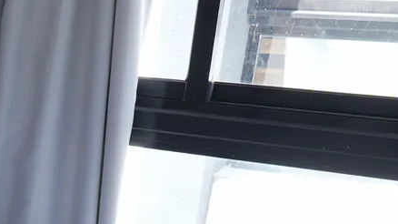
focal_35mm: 101
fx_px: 1066
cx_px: -398
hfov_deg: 16.3
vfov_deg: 11.7
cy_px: 288
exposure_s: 1/125
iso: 125
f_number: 3.5
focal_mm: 11
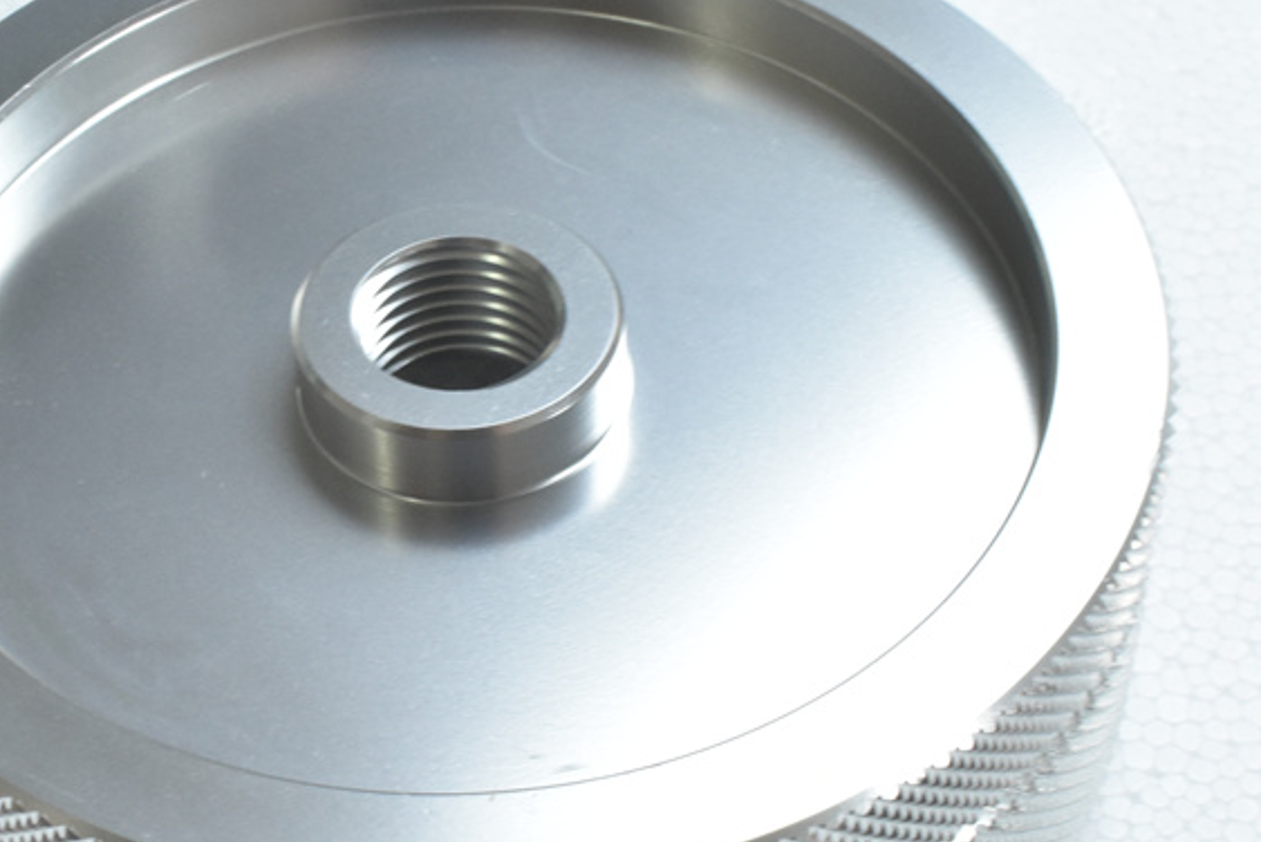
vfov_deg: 14.9
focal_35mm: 92
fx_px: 3224
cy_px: 481
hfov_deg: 22.0
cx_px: 370
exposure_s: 1/50
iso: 1400
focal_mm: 32
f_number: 25
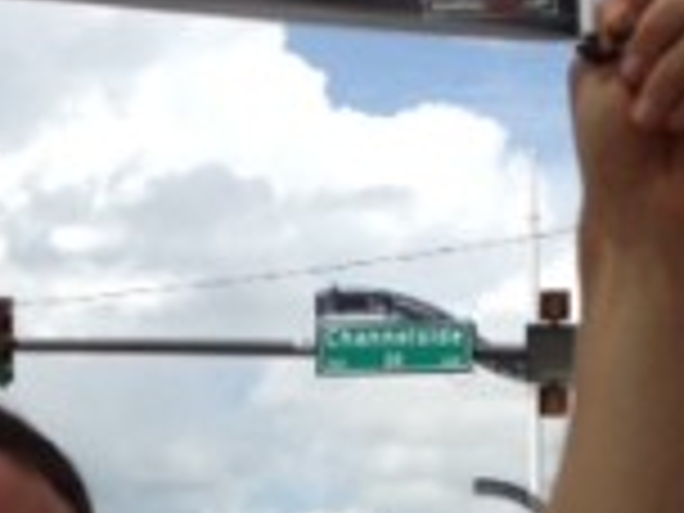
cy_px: 569
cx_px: 202
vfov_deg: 11.2
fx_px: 2589
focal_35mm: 131
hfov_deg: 15.0
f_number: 2.4
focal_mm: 4.28
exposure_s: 1/2045
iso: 64
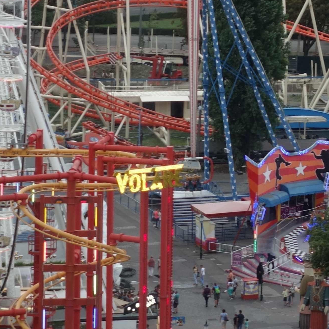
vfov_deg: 4.9
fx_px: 3839
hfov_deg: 4.9
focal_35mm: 357
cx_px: 532
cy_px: -32
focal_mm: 37.1
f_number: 4.9
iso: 250
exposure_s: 1/100
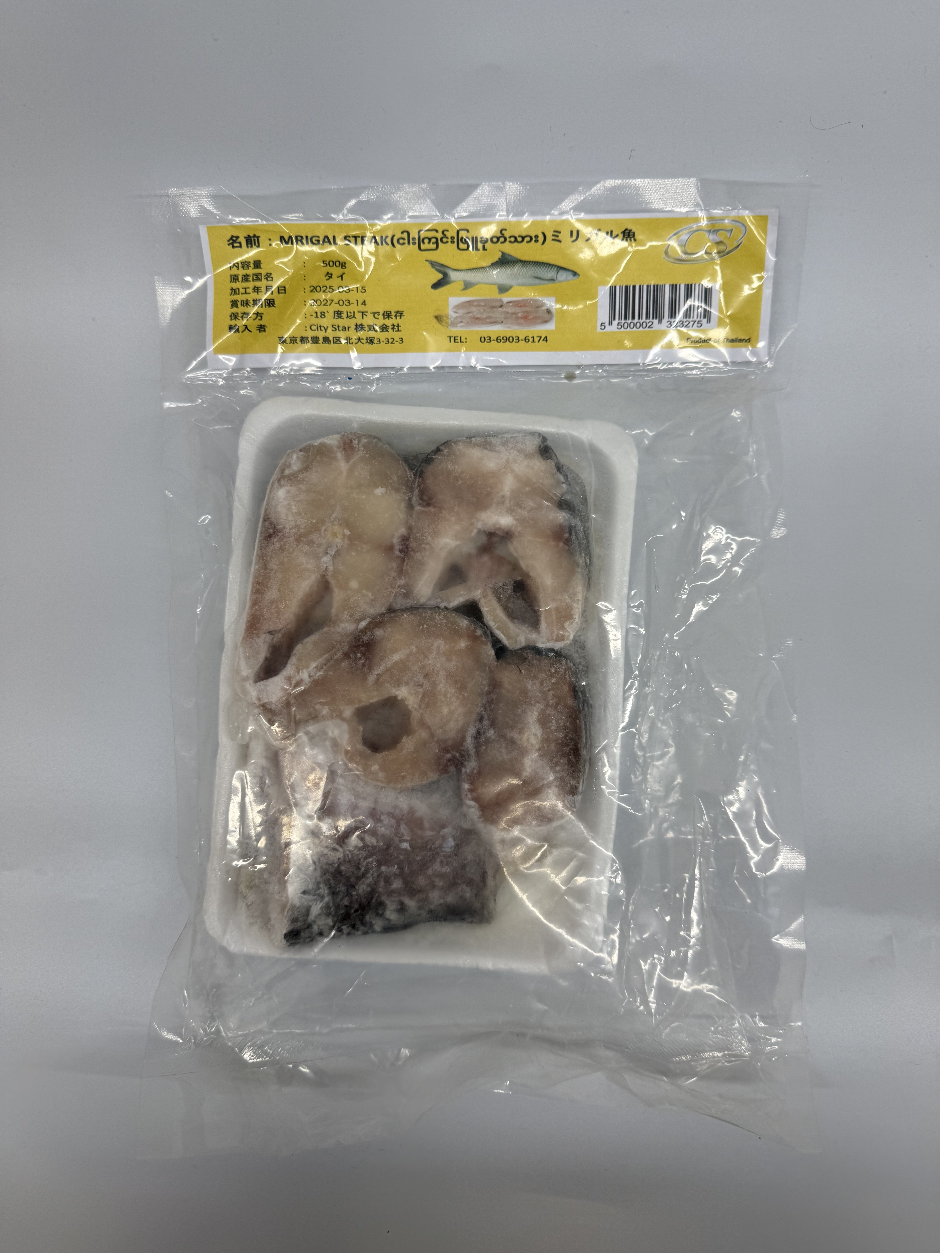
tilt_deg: -84.5
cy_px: 626
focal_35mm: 24
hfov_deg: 56.8
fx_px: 869
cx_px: 470
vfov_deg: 71.6
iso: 80
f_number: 1.78
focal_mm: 6.76
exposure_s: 1/305
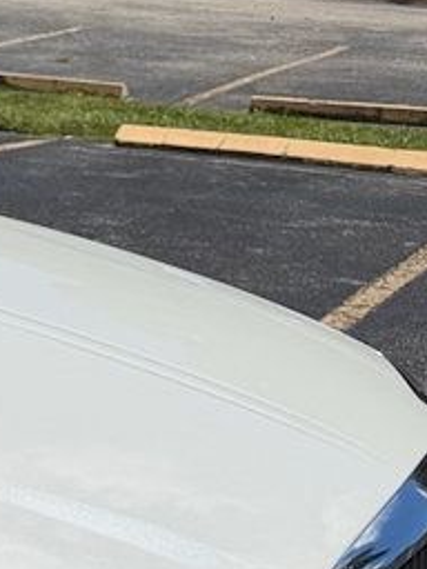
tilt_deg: -19.6
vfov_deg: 20.1
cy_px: 485
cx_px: -532
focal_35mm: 96
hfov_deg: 12.7
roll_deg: -1.1
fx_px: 1579
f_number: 1.78
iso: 80
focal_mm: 6.76
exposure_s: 1/9091
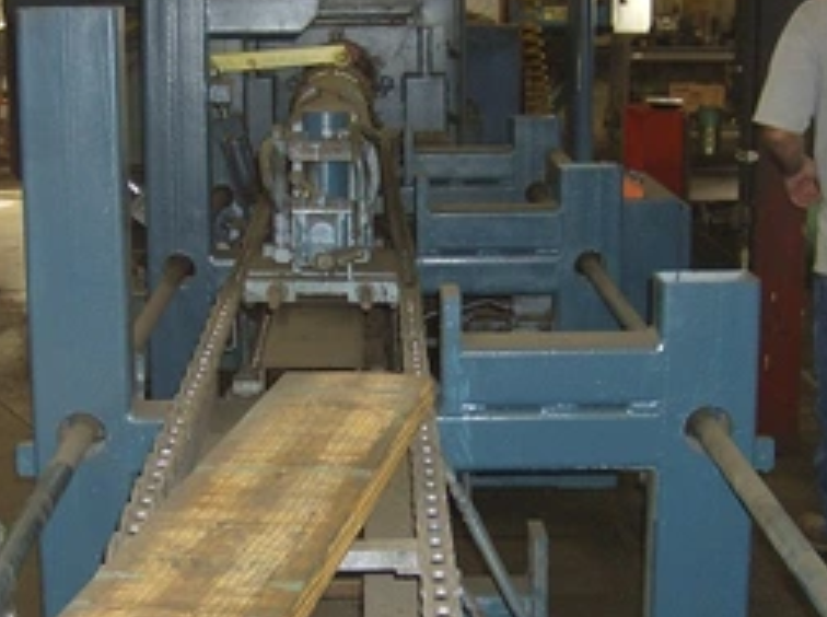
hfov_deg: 26.7
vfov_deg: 20.0
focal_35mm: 73
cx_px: 354
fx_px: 1741
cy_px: 410
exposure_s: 1/74
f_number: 3.1
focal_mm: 7.7
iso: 200
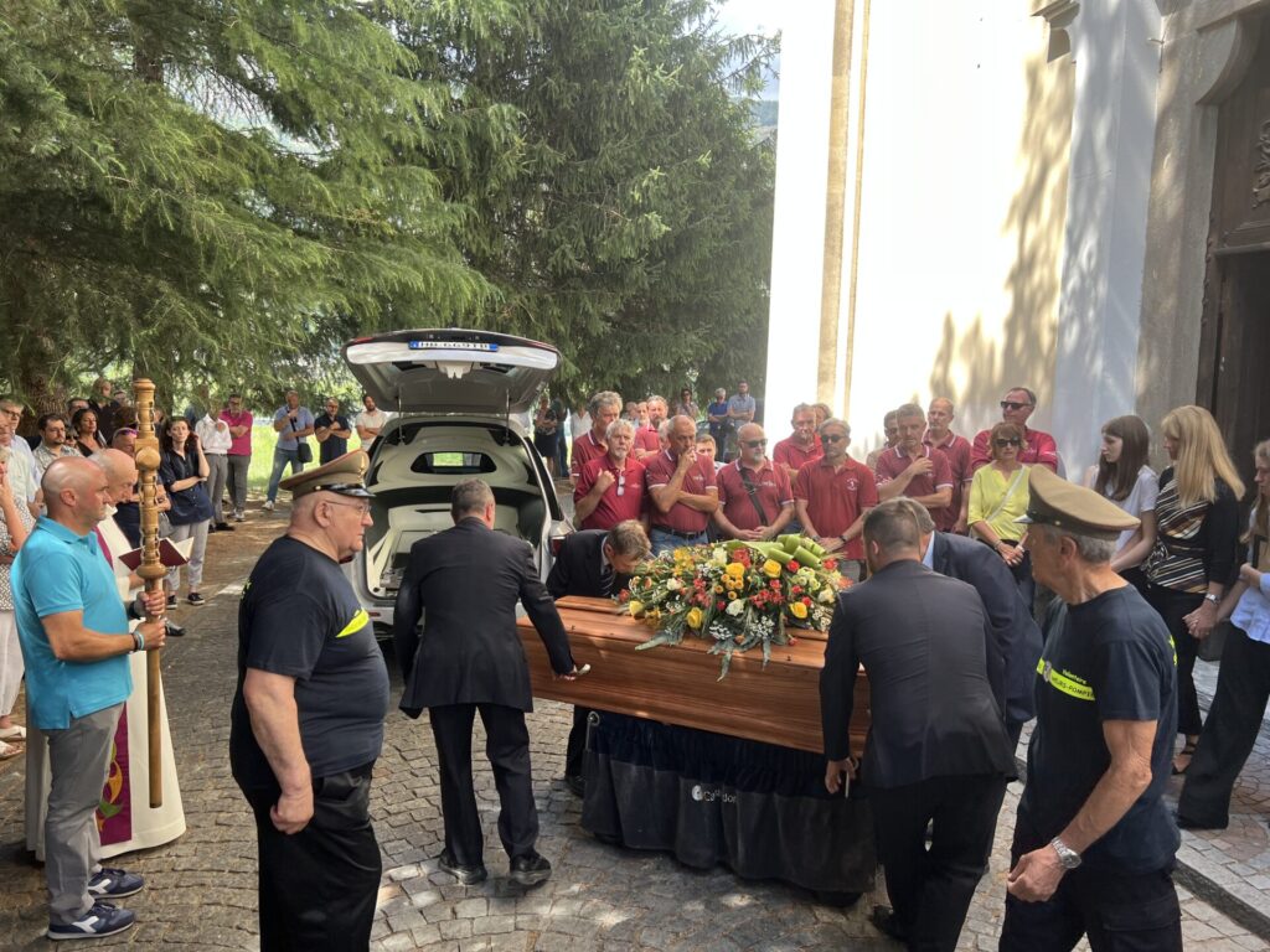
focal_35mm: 26
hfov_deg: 67.3
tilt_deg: -4.5
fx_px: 954
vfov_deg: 53.1
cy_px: 476
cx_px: 635
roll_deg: -0.8
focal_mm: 5.7
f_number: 1.5
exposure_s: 1/401
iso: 50
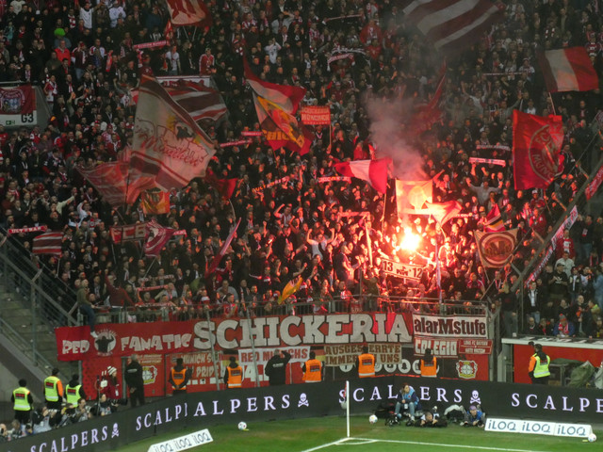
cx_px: 302
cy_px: 226
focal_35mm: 250
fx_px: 4355
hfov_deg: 7.9
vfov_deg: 5.9
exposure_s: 1/80
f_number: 5.6
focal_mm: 44.8
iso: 640
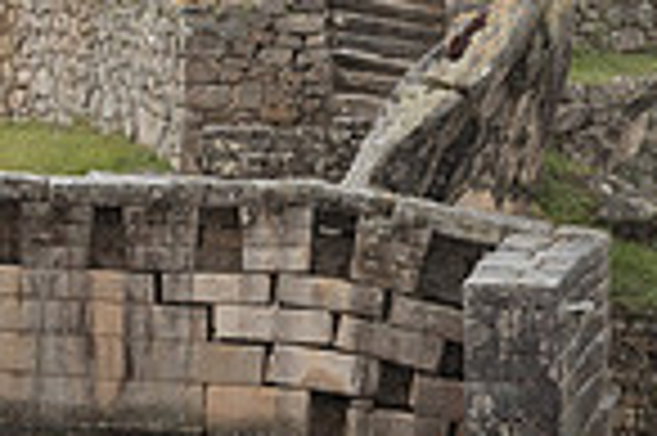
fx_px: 7602
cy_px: -137
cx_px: -176
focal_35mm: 417
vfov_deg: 3.3
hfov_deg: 4.9
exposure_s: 1/200
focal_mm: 105
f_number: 10
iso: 640
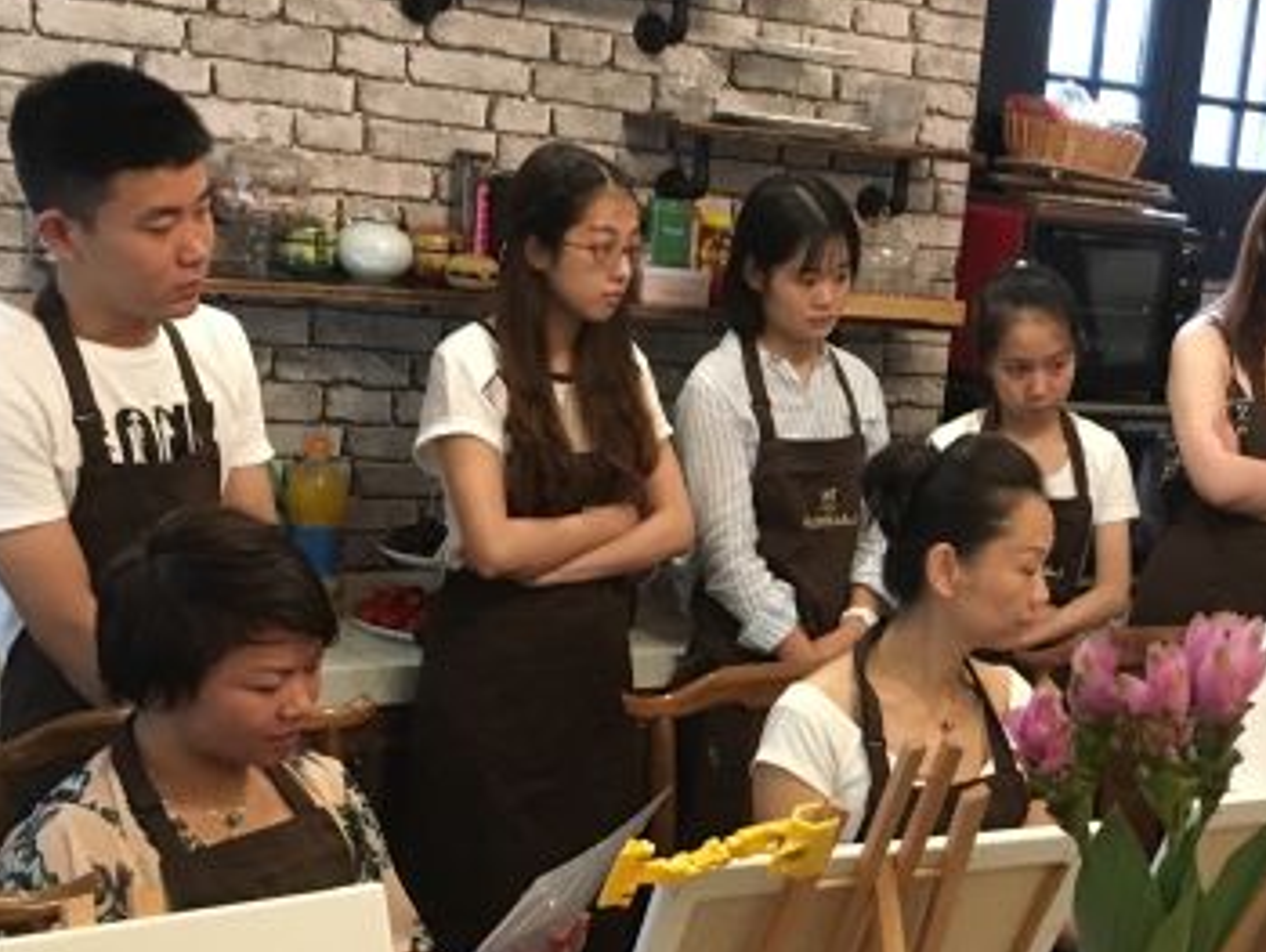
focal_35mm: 58
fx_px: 2123
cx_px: 991
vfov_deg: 25.0
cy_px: 722
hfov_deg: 32.4
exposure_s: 1/17
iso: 200
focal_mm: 4.15
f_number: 2.2
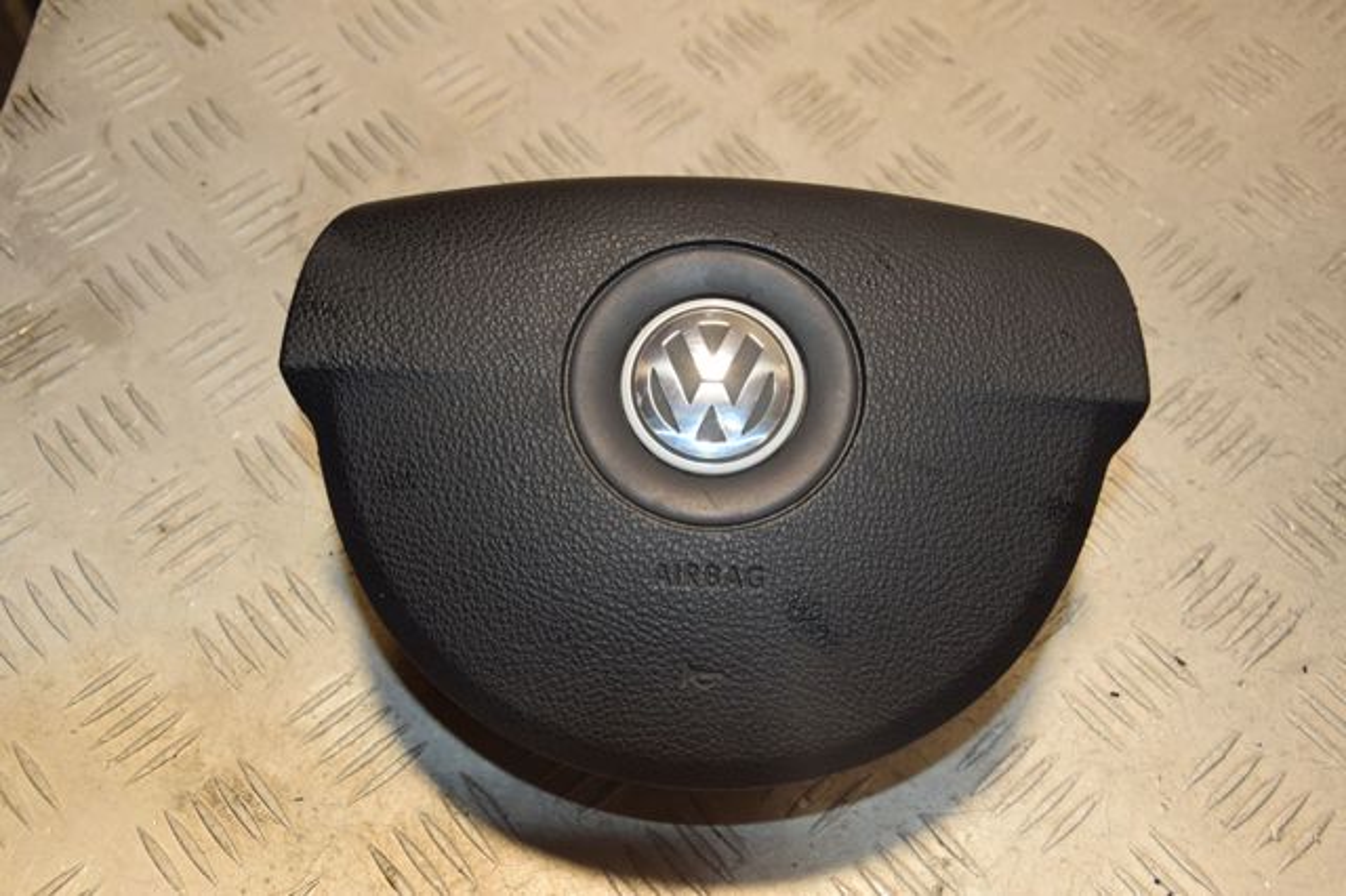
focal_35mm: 45
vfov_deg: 29.8
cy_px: 448
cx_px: 673
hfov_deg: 43.6
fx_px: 1682
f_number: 5.6
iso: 800
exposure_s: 1/200
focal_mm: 30
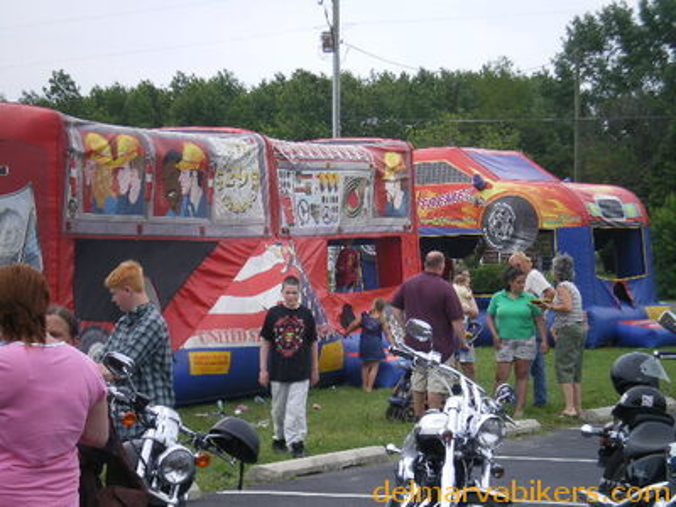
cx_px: 338
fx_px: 2050
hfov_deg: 18.7
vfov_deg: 14.1
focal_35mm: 105
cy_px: 254
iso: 64
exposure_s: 1/160
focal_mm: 17.3
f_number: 5.7
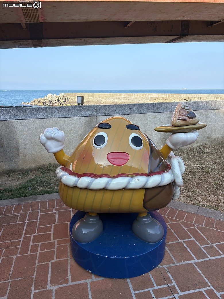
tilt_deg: -11.1
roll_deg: -0.7
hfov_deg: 53.1
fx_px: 224
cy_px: 150
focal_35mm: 26
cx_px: 112
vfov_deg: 67.3
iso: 50
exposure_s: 1/1667
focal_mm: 5.96
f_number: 1.6
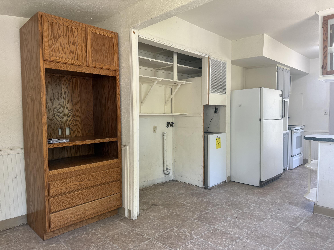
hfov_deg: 71.6
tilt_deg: -3.2
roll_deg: -0.1
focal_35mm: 24
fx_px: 232
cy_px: 125
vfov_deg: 56.8
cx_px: 167
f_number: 1.78
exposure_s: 1/121
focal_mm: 6.76
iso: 200
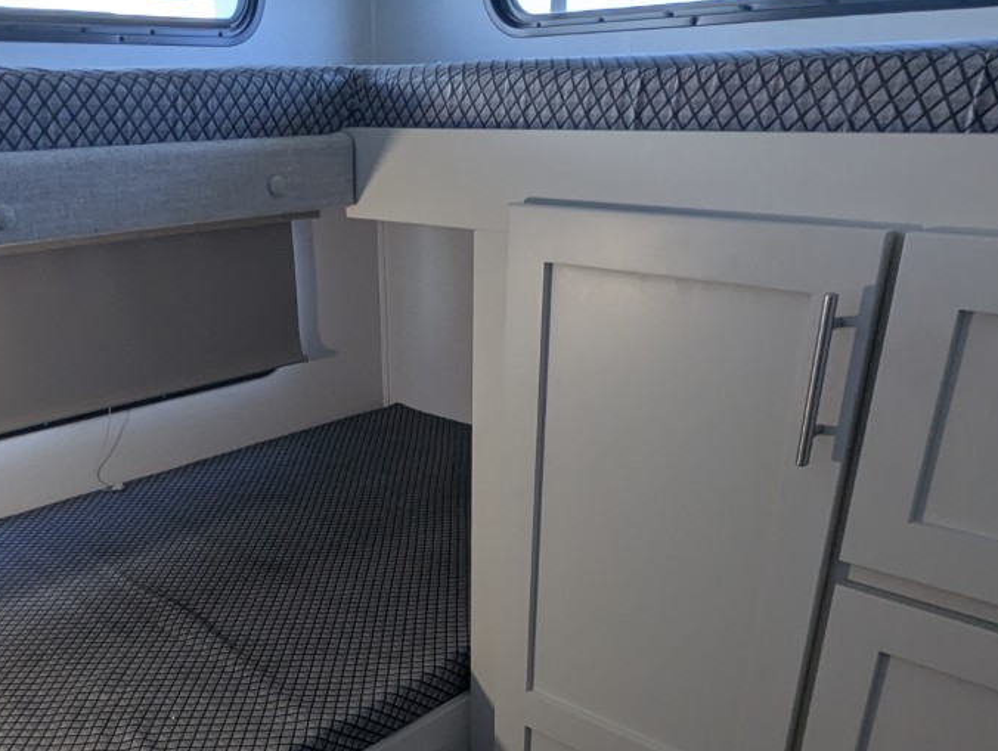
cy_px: 642
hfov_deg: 55.0
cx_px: 420
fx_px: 953
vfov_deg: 40.5
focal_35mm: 33
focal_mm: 2.35
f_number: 2.2
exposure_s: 1/123
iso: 87
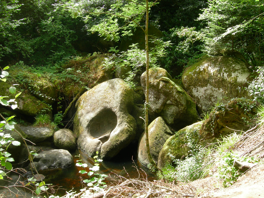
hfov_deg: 51.4
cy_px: 99
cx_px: 132
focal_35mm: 36
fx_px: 275
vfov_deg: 39.7
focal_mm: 7.5
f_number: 4.8
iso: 64
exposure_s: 1/56.1
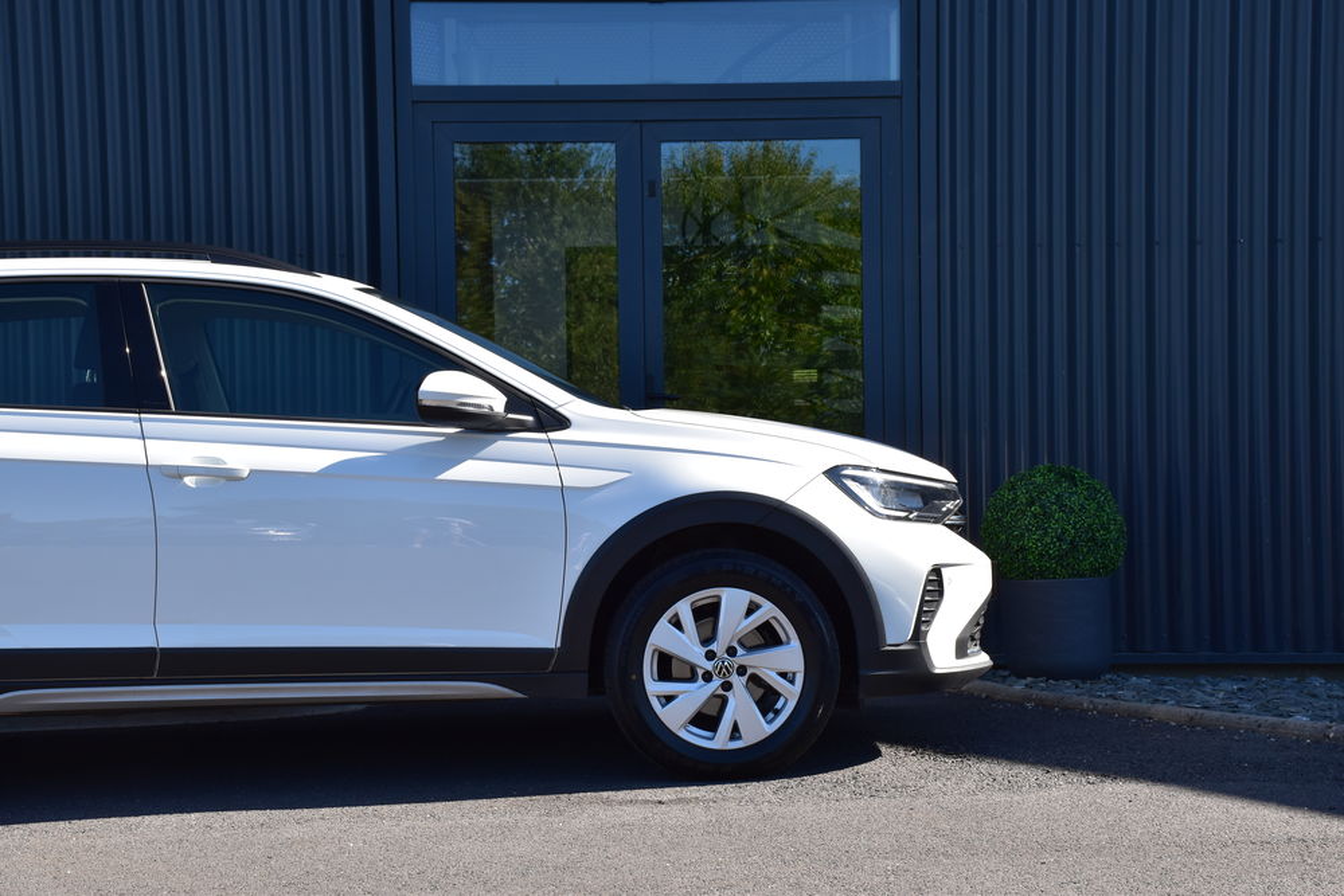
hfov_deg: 29.9
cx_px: 672
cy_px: 448
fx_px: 2520
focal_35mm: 68
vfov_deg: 20.2
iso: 400
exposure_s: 1/250
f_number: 10
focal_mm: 45
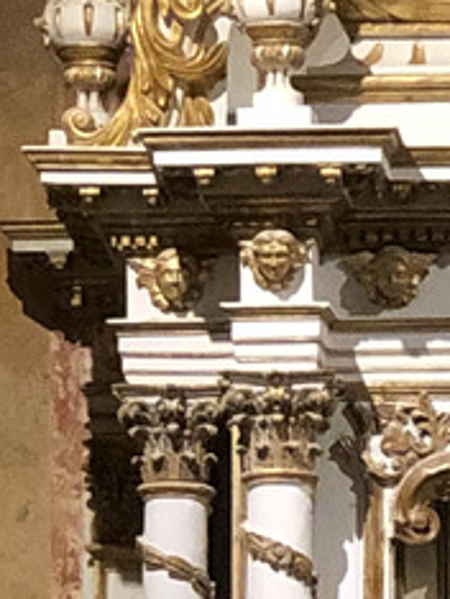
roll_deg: +0.9
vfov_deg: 5.5
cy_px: 847
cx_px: 846
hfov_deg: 4.2
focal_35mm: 355
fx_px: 6142
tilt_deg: +5.7
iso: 160
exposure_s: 1/20
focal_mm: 6
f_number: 2.4
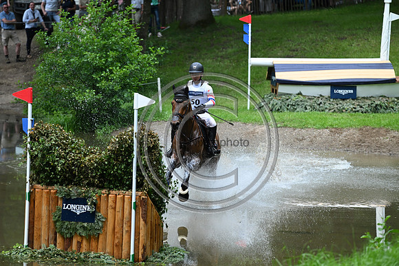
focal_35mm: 200
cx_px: 200
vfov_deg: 6.9
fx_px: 2217
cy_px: 133
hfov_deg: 10.3
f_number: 4.5
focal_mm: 200
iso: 500
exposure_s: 1/1250
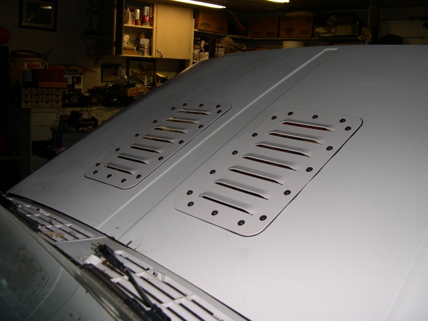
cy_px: 160
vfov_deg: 37.7
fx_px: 470
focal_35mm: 38
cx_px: 214
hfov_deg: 49.0
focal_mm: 8
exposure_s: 1/60
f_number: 2.8
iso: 100
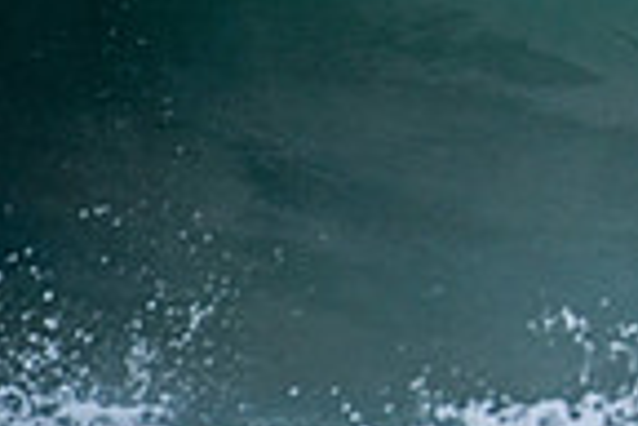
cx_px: 1245
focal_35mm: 2016
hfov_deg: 1.0
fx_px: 35725
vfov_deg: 0.7
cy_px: -2
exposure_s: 1/1000
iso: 280
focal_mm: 500
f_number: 5.6
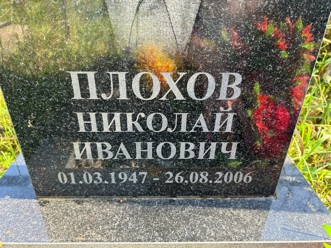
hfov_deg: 67.3
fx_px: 249
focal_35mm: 26
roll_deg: -1.7
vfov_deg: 53.1
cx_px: 166
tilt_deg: -29.4
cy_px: 124
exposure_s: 1/139
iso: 50
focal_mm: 5.7
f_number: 1.5
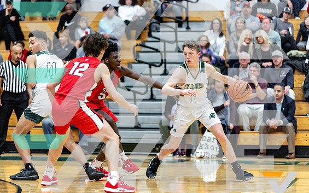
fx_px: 1145
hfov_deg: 15.4
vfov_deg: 9.6
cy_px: 97
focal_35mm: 136
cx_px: 151
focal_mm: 130
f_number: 2.8
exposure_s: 1/800
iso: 1250
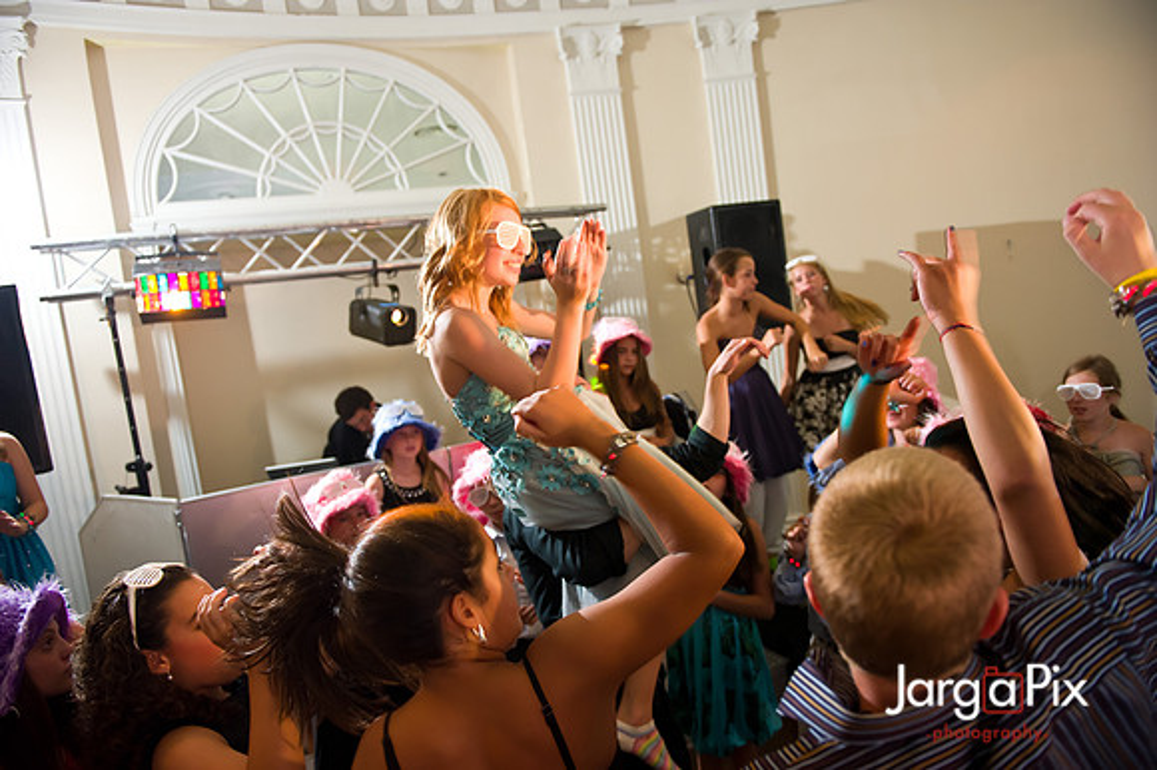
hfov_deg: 73.8
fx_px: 771
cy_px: 385
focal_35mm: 24
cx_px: 578
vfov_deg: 53.1
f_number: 3.2
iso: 1600
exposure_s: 1/125
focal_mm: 24
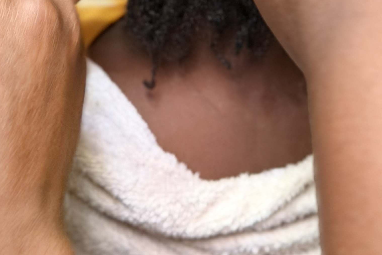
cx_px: 195
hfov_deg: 15.5
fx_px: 1401
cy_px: -246
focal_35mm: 132
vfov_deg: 9.7
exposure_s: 1/33
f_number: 1.78
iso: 250
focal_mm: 6.76
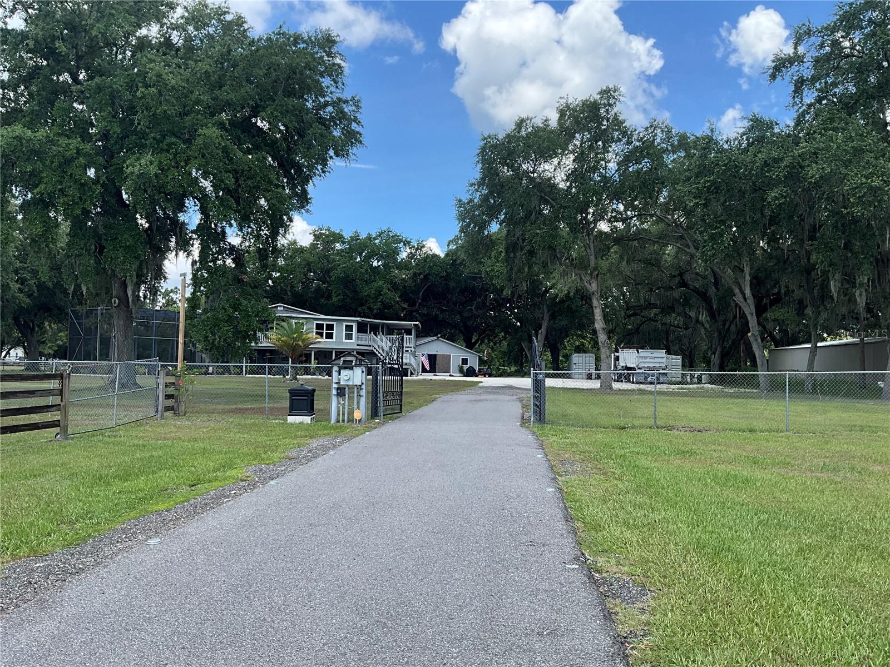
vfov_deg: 48.2
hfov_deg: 61.7
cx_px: 445
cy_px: 334
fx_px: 746
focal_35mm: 29
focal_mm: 3
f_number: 1.8
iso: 25
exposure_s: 1/627
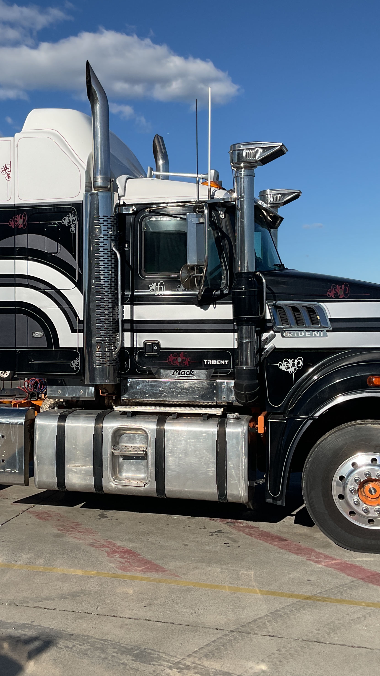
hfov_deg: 27.4
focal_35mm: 43
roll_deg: +0.8
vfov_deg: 47.4
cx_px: 106
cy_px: 344
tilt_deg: -1.4
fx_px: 771
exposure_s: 1/3534
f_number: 1.8
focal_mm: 3
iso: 16
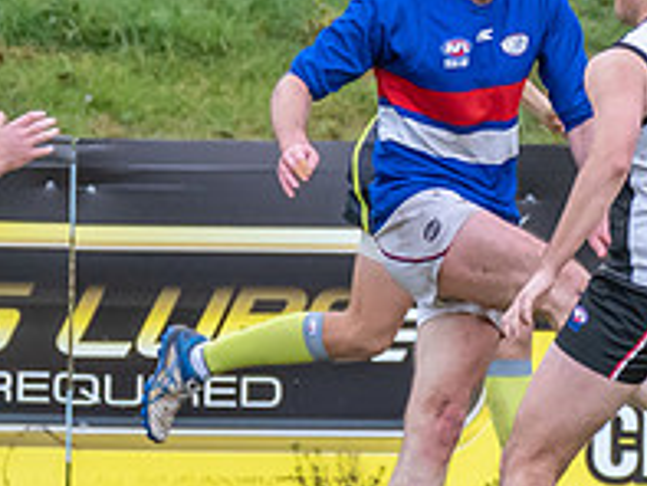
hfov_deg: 0.7
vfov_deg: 0.5
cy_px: 103
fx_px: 52534
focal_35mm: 2809
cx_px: 607
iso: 1250
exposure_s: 1/1600
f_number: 7.1
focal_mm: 400
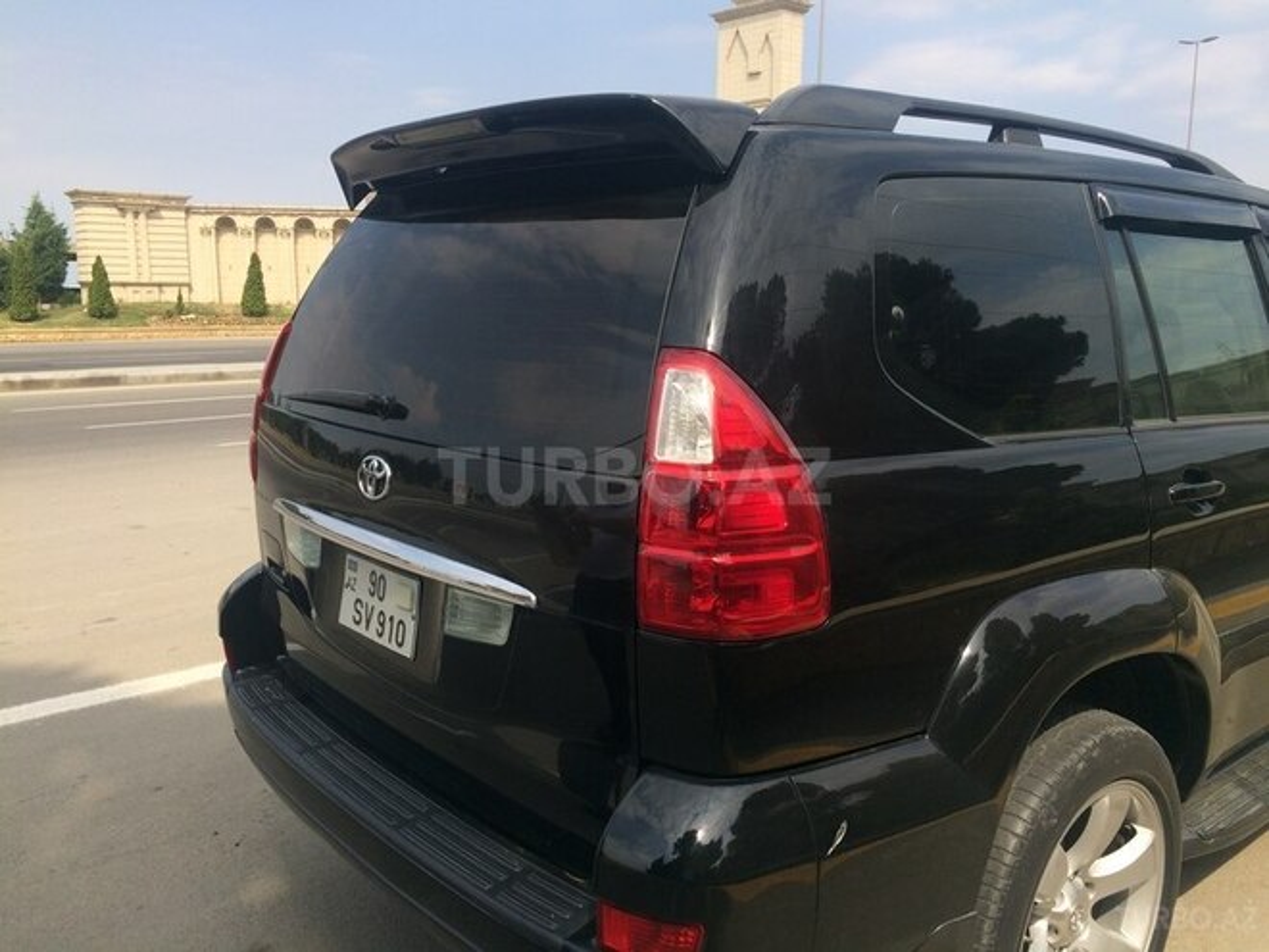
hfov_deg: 61.7
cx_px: 634
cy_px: 476
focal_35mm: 29
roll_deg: -0.5
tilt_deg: -9.5
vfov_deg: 48.2
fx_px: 1063
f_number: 2.2
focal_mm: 4.15
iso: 32
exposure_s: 1/1642
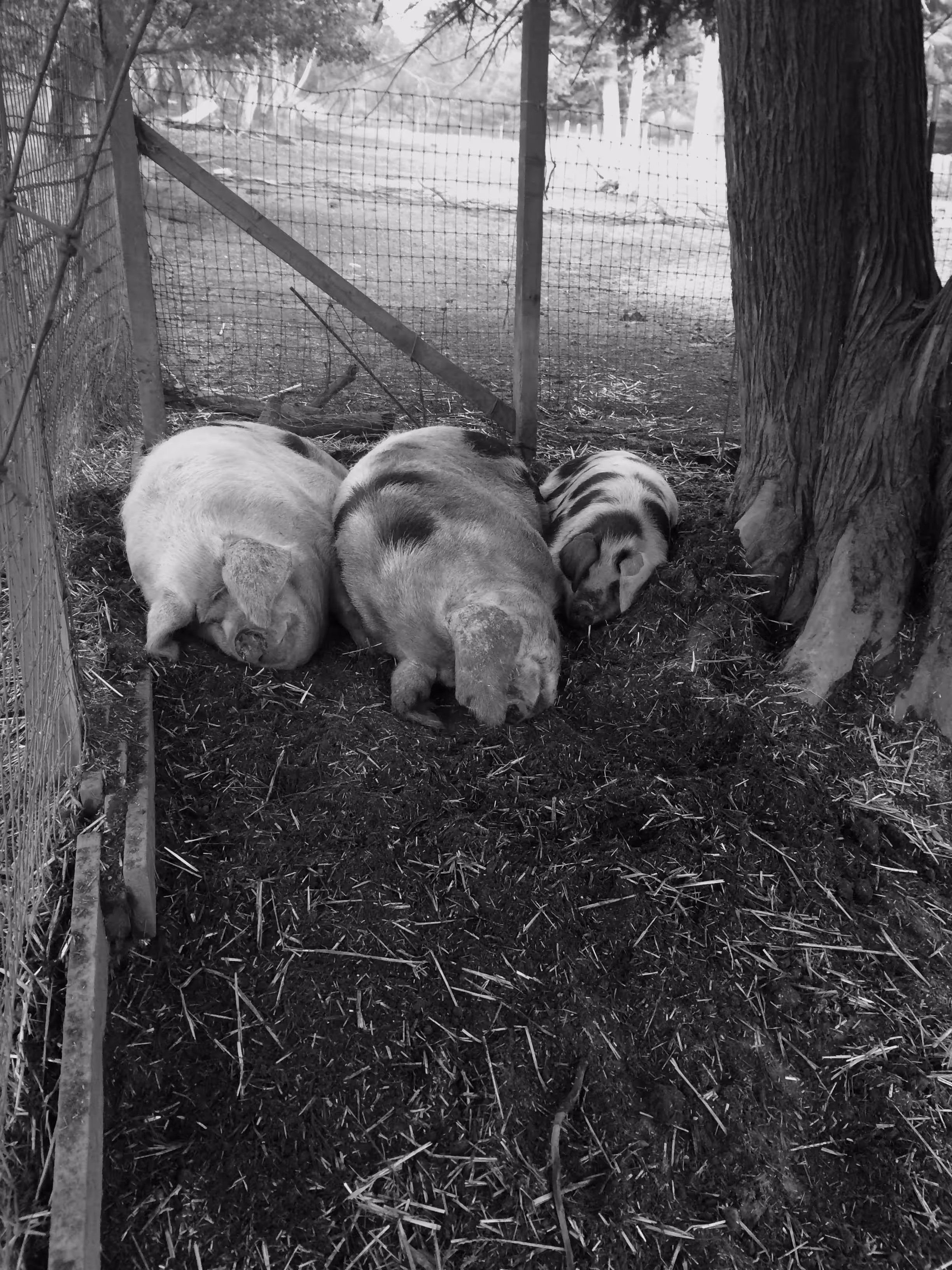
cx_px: 476
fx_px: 1063
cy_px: 635
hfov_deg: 48.2
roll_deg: +0.2
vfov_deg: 61.7
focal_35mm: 29
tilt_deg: -17.8
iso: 40
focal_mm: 4.15
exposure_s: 1/30
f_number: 2.2
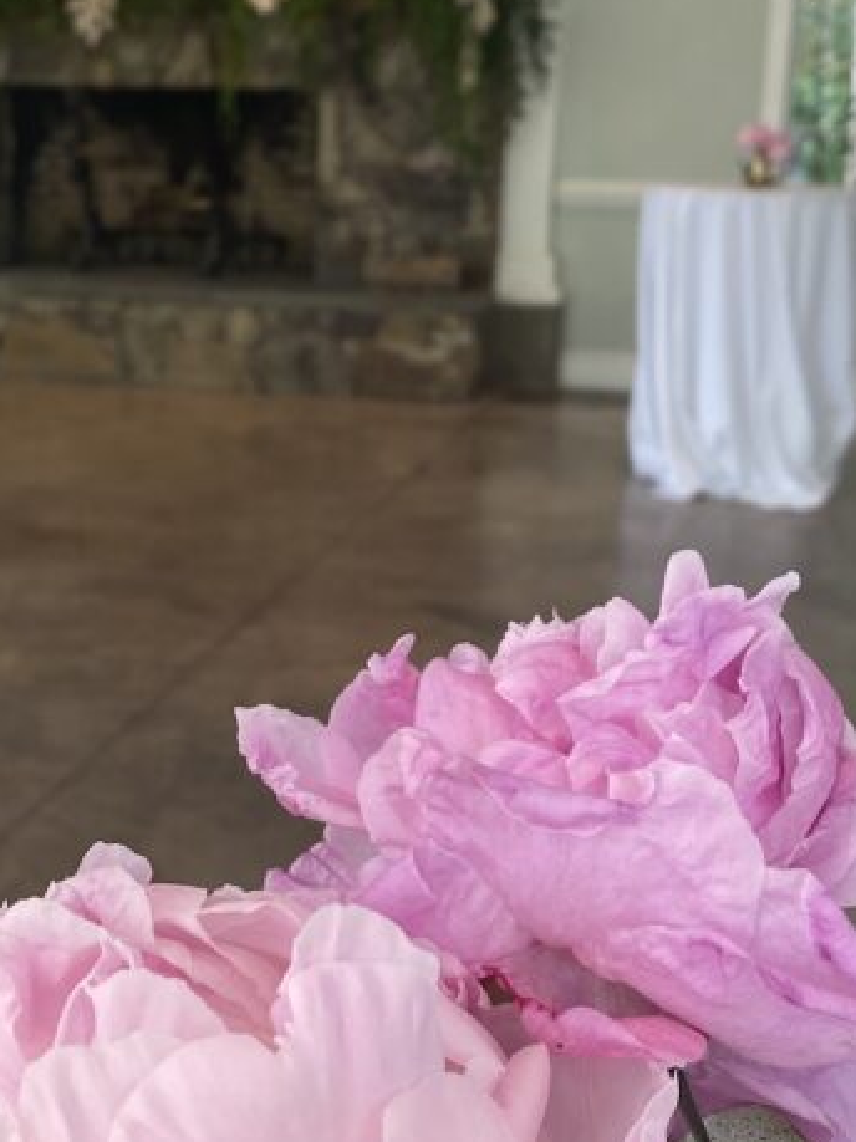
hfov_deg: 24.9
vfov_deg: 33.1
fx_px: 1913
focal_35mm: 58
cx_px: 194
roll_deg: -0.3
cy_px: 699
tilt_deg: -16.9
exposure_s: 1/120
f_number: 1.8
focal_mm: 4.25
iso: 64
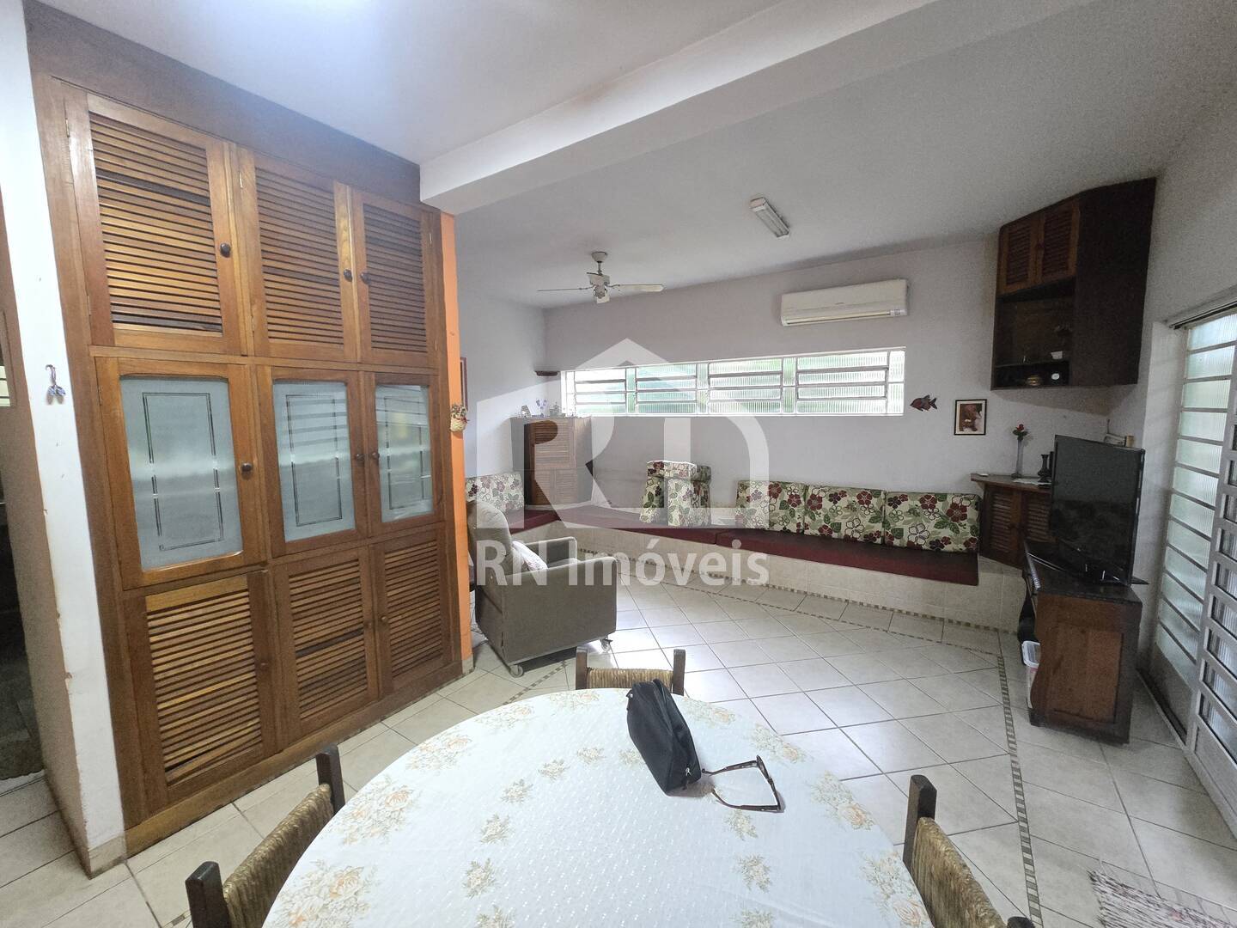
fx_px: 465
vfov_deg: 89.9
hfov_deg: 106.2
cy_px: 464
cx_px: 618
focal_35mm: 13
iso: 1600
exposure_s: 1/60
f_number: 2.2
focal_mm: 2.2
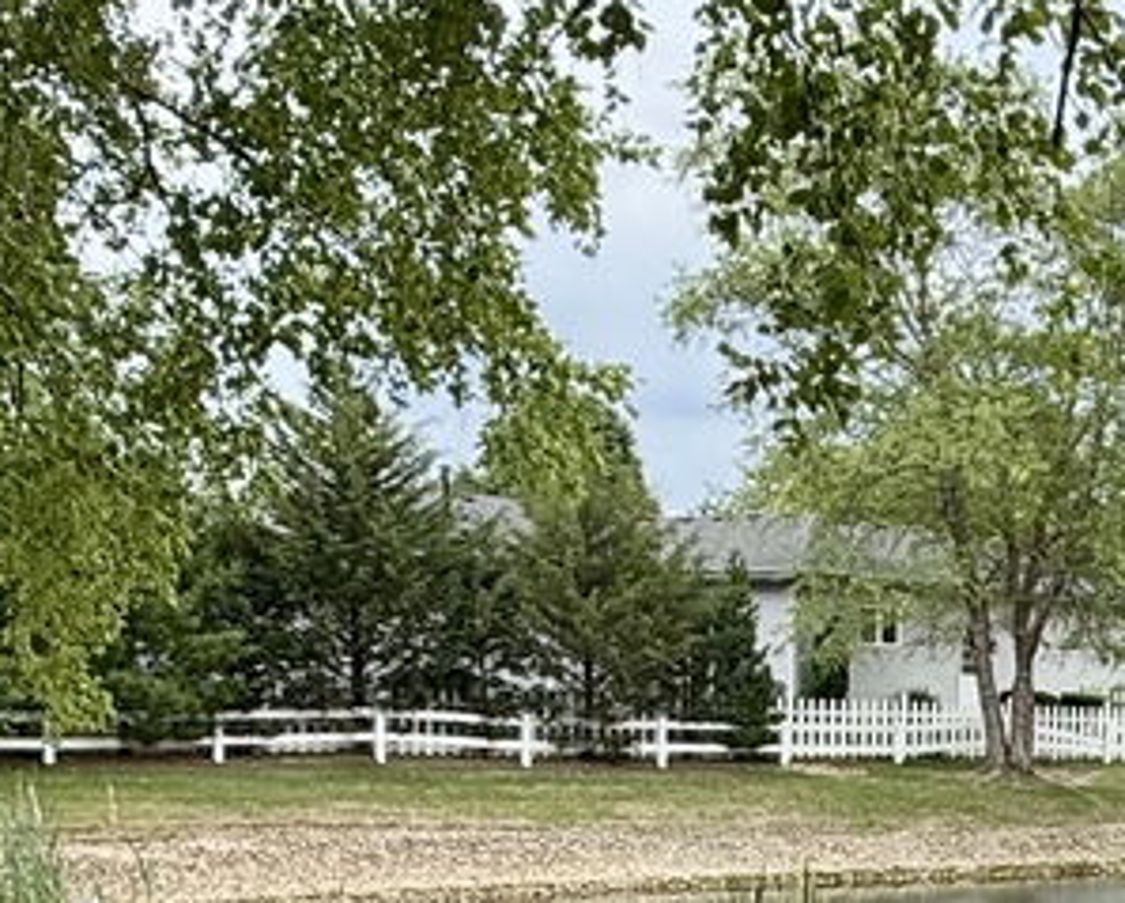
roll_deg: -1.7
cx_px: 1397
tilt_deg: -4.4
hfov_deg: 25.4
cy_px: 873
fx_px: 2200
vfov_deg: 22.4
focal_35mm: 66
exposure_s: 1/770
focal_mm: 2.22
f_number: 2.2
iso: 40
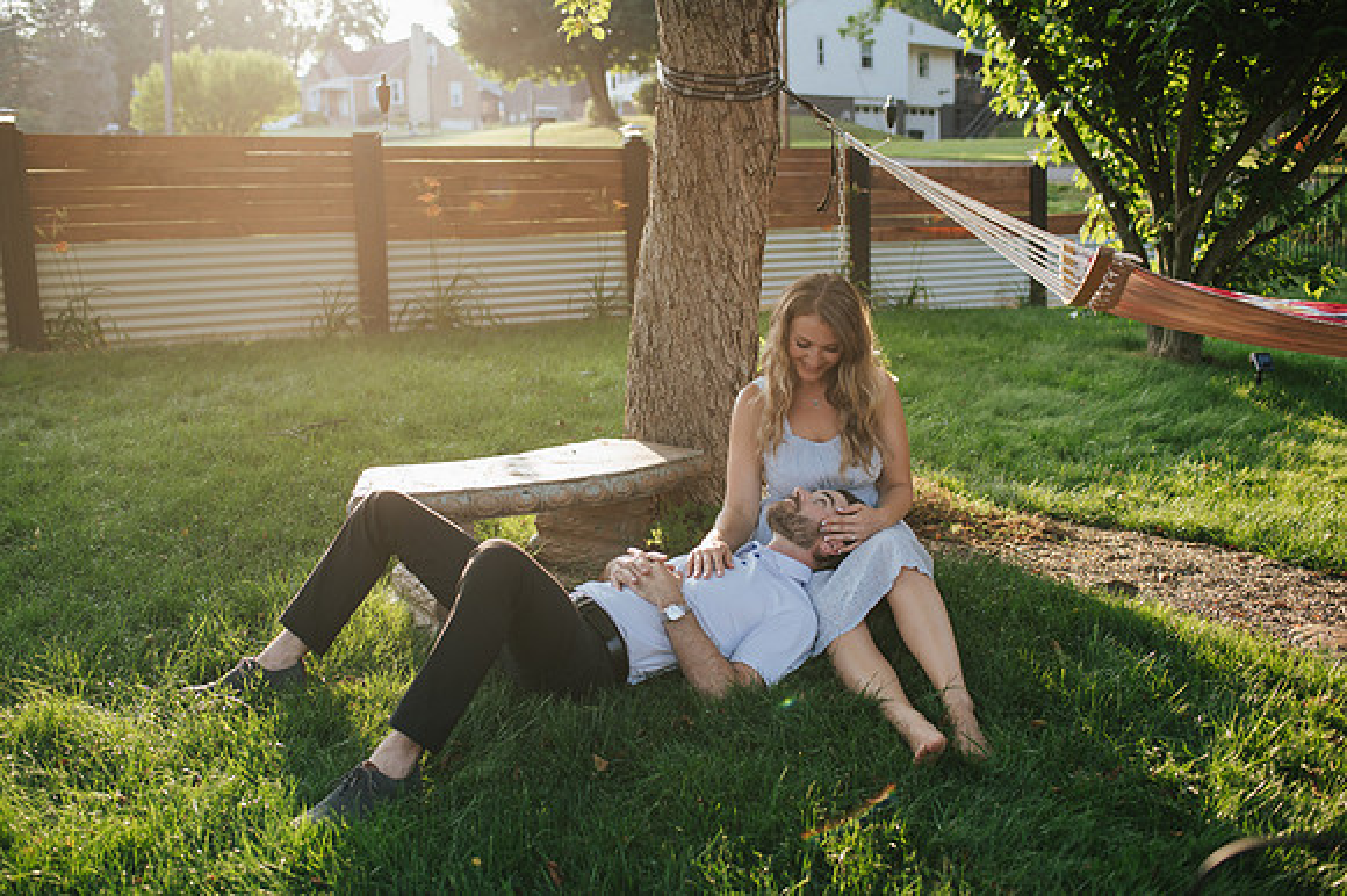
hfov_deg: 52.2
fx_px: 1375
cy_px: 448
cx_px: 639
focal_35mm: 37
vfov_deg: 36.1
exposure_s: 1/250
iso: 110
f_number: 2.8
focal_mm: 35
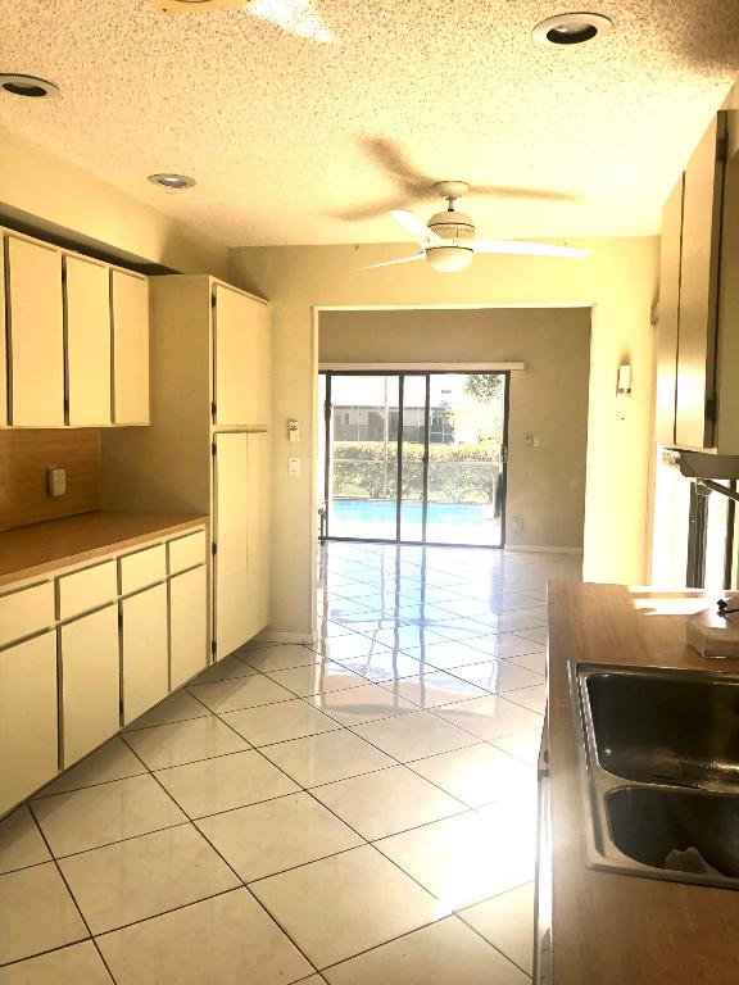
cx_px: 370
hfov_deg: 49.7
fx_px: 797
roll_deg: -1.2
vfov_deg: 63.4
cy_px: 492
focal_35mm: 28
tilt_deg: -6.1
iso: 32
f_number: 1.8
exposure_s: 1/120
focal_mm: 4
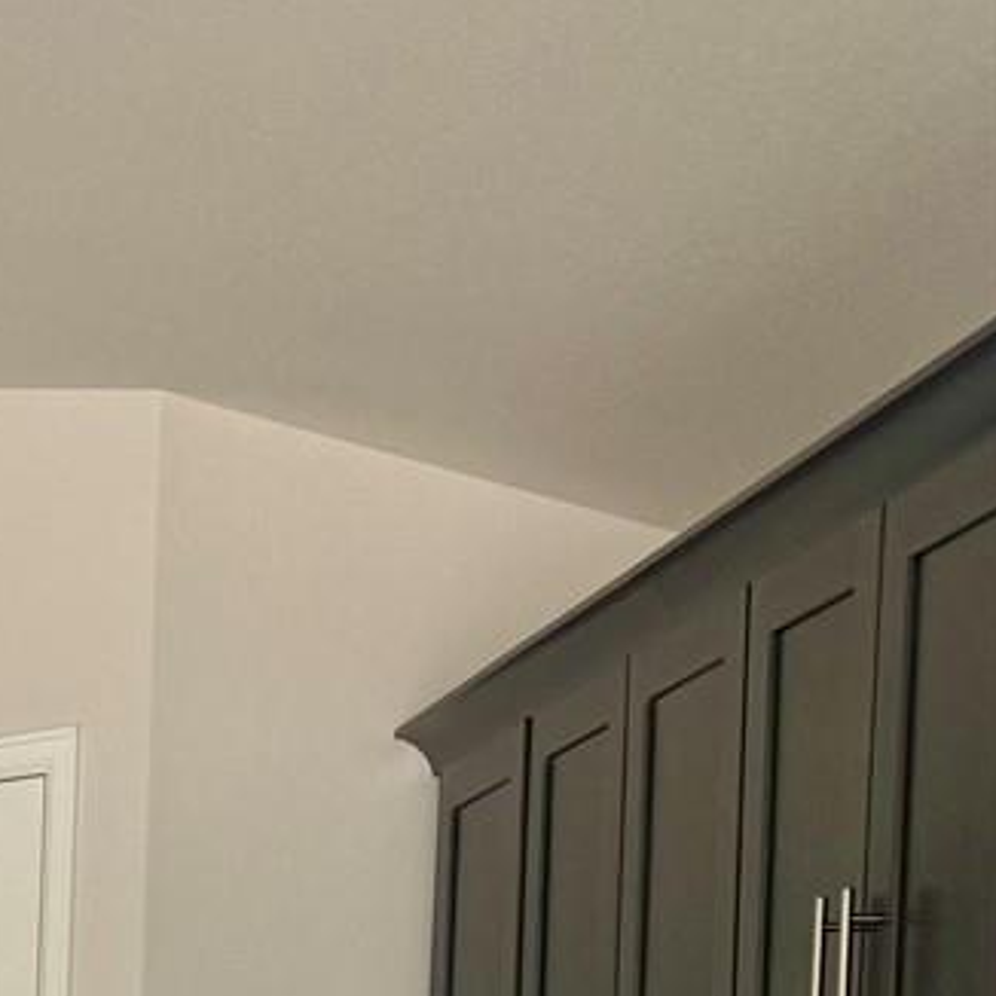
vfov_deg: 15.6
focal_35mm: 104
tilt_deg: -3.4
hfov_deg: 12.7
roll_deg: -1.1
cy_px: 1436
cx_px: -1439
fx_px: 3385
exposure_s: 1/121
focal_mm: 6.76
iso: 80
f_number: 1.78
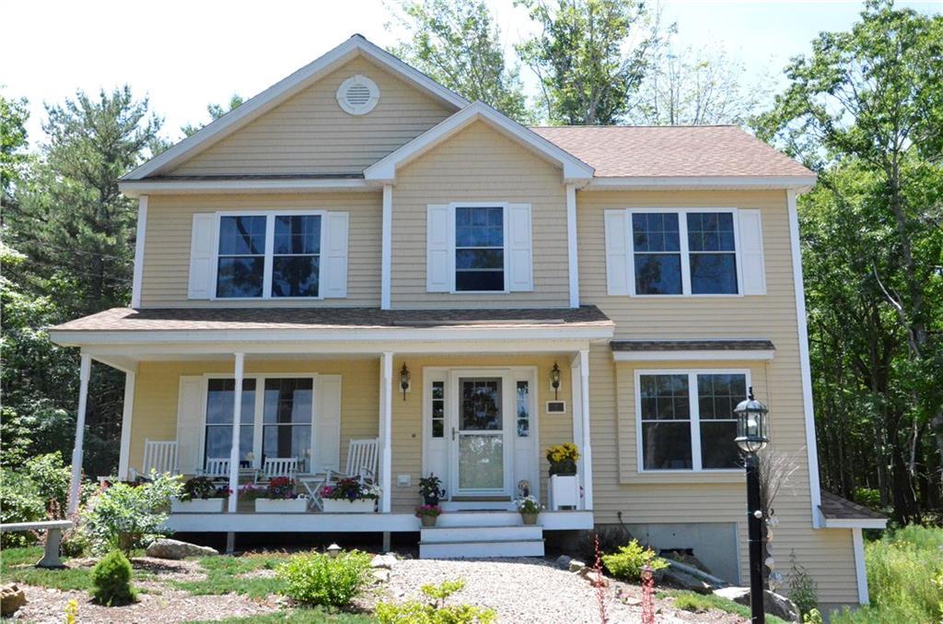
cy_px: 312
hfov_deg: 53.3
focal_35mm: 36
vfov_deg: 36.7
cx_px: 472
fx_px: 941
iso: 6400
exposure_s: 1/1250
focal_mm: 24
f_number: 18
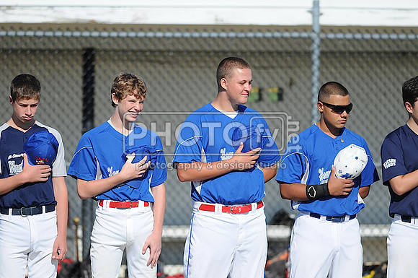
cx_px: 209
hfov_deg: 4.6
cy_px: 139
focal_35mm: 450
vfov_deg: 3.0
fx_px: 5218
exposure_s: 1/2000
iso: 200
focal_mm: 300
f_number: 4
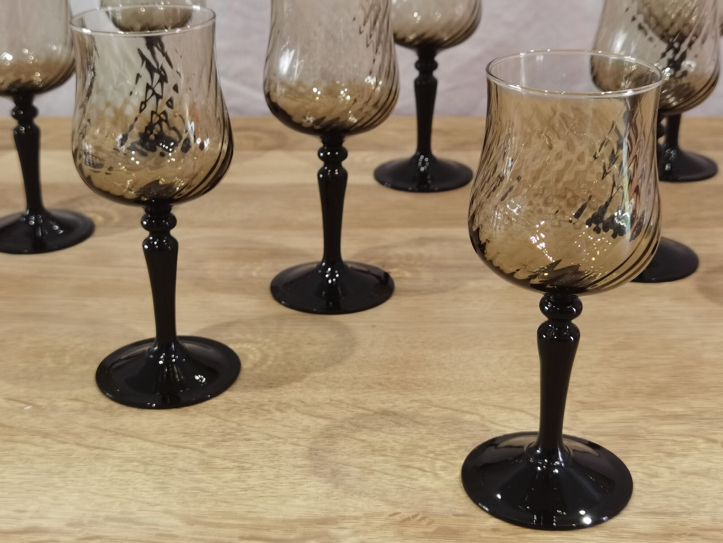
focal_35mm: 55
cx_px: 362
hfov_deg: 34.9
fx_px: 1149
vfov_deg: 26.6
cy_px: 272
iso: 125
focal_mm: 6.71
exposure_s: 1/50
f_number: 1.9
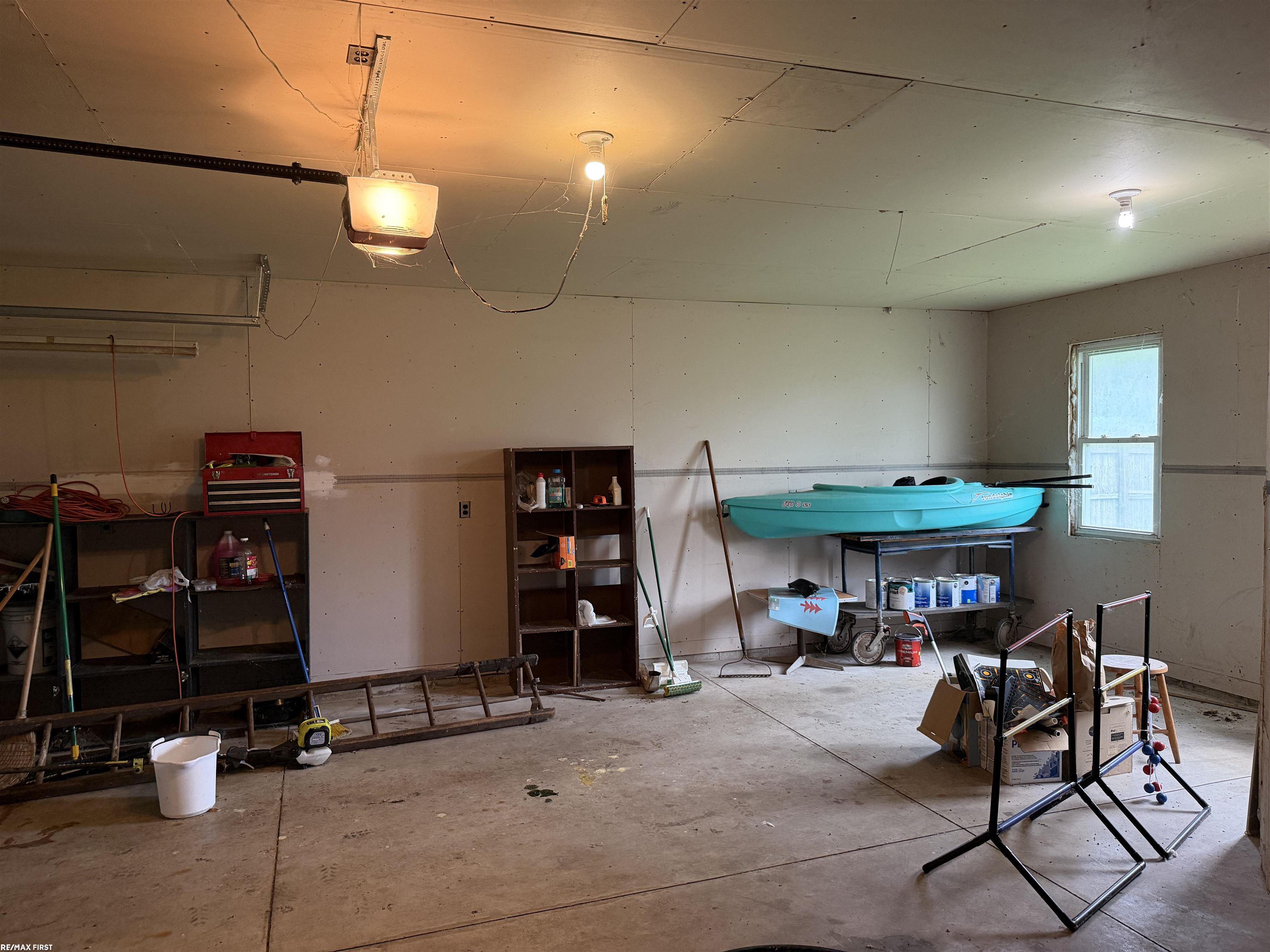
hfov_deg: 71.6
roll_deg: +1.5
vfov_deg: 56.8
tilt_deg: -2.3
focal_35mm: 24
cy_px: 476
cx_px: 635
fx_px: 881
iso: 320
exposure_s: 1/60
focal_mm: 6.76
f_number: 1.78
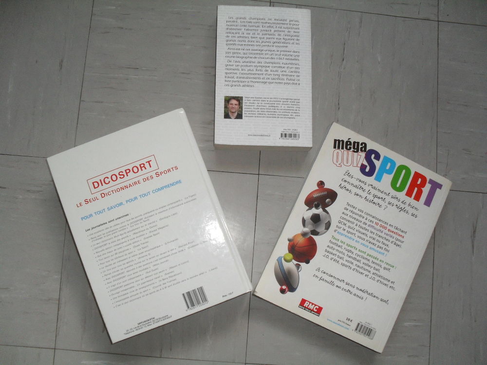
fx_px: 492
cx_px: 244
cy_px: 182
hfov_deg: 52.6
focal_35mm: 35
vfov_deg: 40.7
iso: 200
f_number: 3.2
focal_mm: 6.3
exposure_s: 1/45
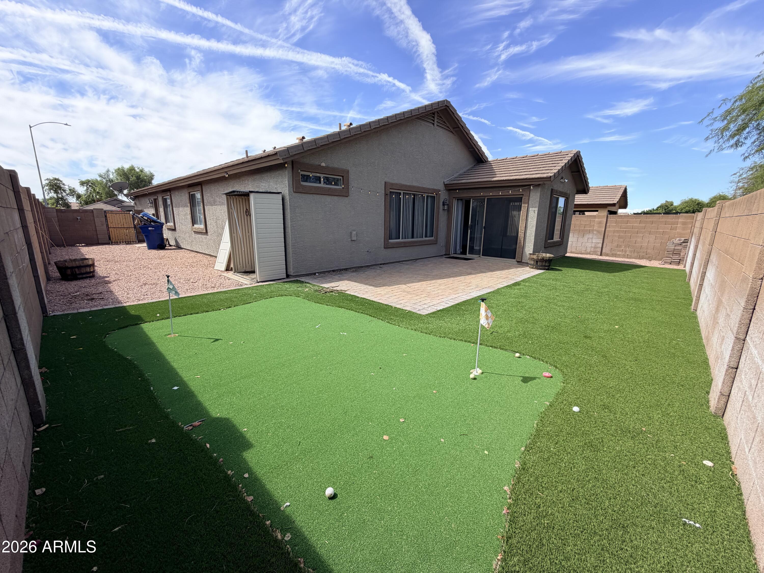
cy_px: 286
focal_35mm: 14
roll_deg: -0.7
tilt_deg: -12.2
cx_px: 382
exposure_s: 1/770
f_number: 2.2
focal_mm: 2.22
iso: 32
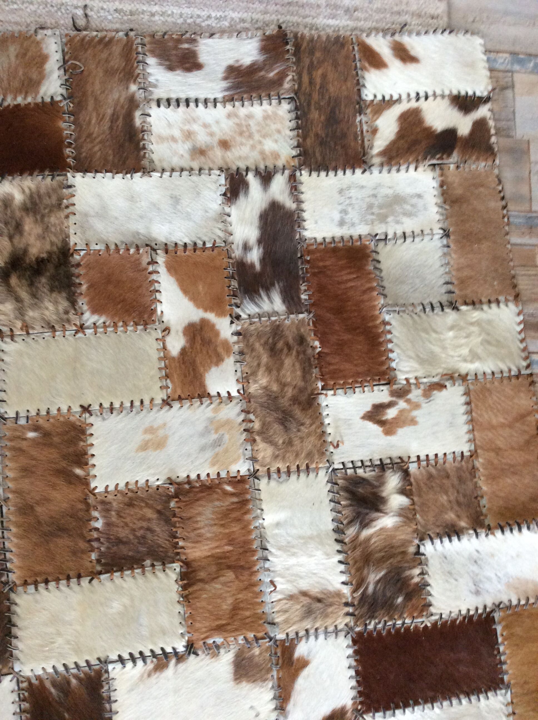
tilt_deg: -78.6
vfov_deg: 56.9
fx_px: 665
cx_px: 269
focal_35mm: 32
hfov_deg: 44.1
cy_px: 360
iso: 125
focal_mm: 3.3
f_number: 2.4
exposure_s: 1/25
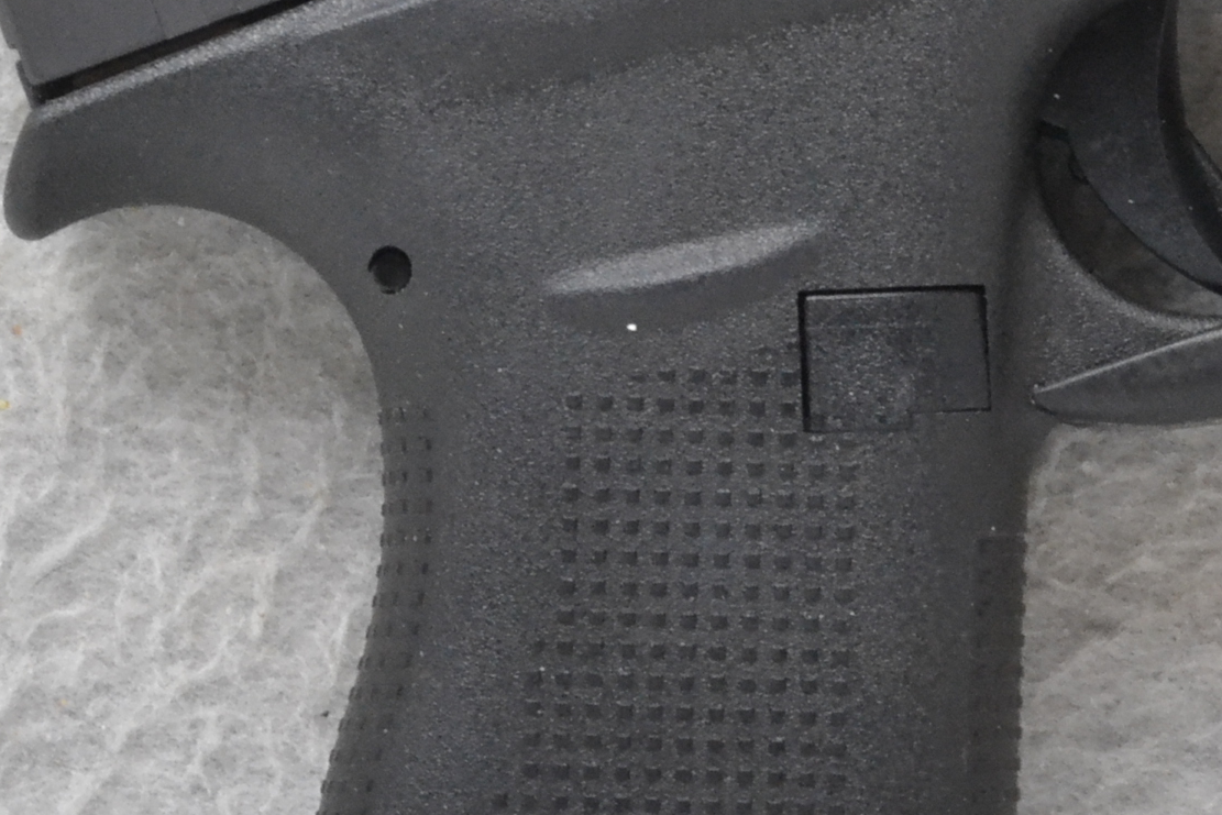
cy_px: 124
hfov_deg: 9.2
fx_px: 7604
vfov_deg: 6.1
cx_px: 1026
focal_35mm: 224
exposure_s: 1/160
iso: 3200
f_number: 20
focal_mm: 48
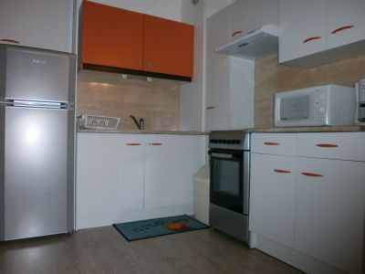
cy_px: 137
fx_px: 285
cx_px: 182
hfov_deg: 65.3
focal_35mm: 27
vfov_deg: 51.4
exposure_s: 1/30
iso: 125
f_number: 2.9
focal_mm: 4.8
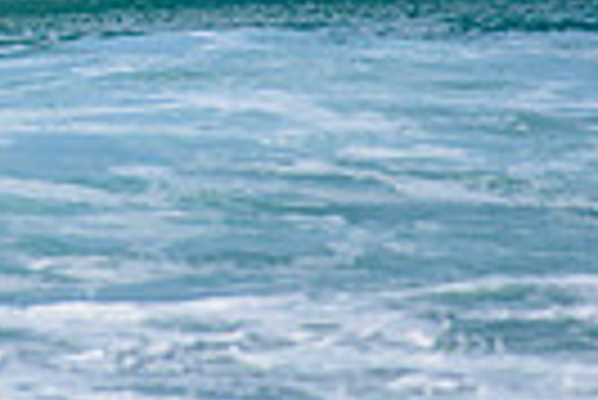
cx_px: -531
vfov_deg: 0.6
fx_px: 36268
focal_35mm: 2181
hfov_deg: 0.9
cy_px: -290
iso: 160
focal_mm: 500
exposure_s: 1/2000
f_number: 5.6
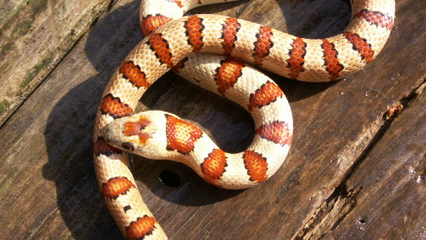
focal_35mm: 68
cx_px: 214
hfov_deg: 31.0
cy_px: 87
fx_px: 768
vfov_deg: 17.7
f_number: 5.6
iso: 50
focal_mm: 10.28
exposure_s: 1/100
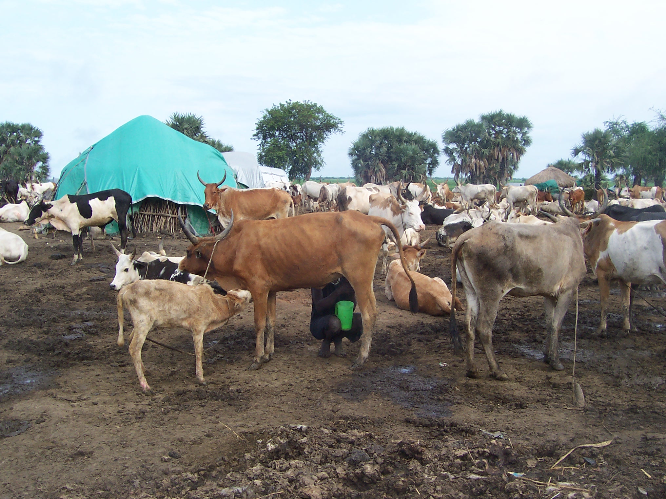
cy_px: 250
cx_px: 333
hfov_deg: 50.1
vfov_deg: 38.7
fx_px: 712
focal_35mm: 37
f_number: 5.6
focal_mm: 5.6
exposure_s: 1/180
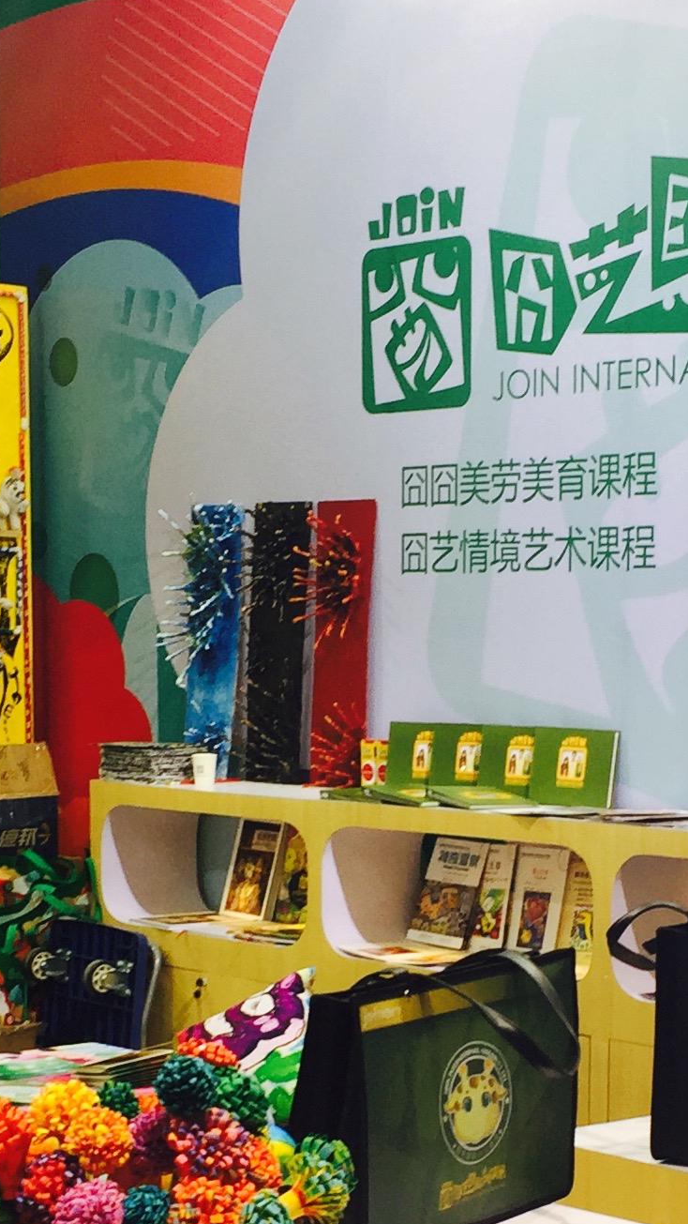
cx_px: 413
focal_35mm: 79
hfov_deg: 15.3
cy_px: 923
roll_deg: -0.4
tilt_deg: -4.9
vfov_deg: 26.5
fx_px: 2562
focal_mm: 4.15
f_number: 2.2
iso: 32
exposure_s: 1/50
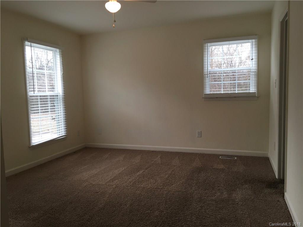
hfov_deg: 61.7
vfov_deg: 48.2
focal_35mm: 29
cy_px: 114
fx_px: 254
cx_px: 152
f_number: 2.2
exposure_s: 1/40
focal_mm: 4.15
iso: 32
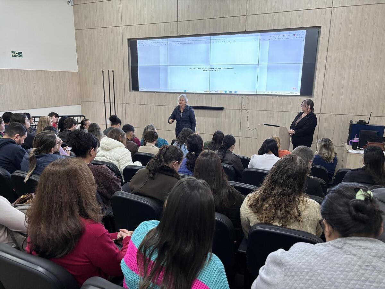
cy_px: 144
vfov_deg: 53.1
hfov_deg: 67.3
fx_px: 289
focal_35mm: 26
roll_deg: -0.5
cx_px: 192
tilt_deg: -12.2
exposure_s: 1/60
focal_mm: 5.96
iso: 200
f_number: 1.6
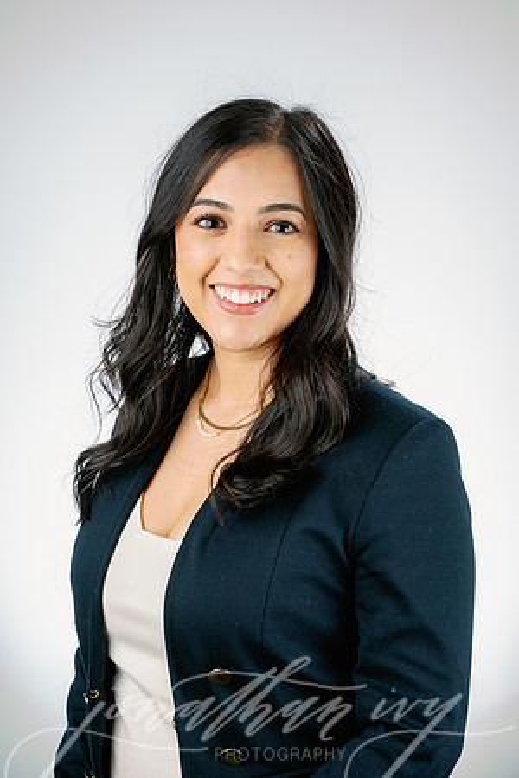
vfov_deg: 28.8
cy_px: 389
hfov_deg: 19.5
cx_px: 260
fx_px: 1514
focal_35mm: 70
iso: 125
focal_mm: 70
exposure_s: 1/160
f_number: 8
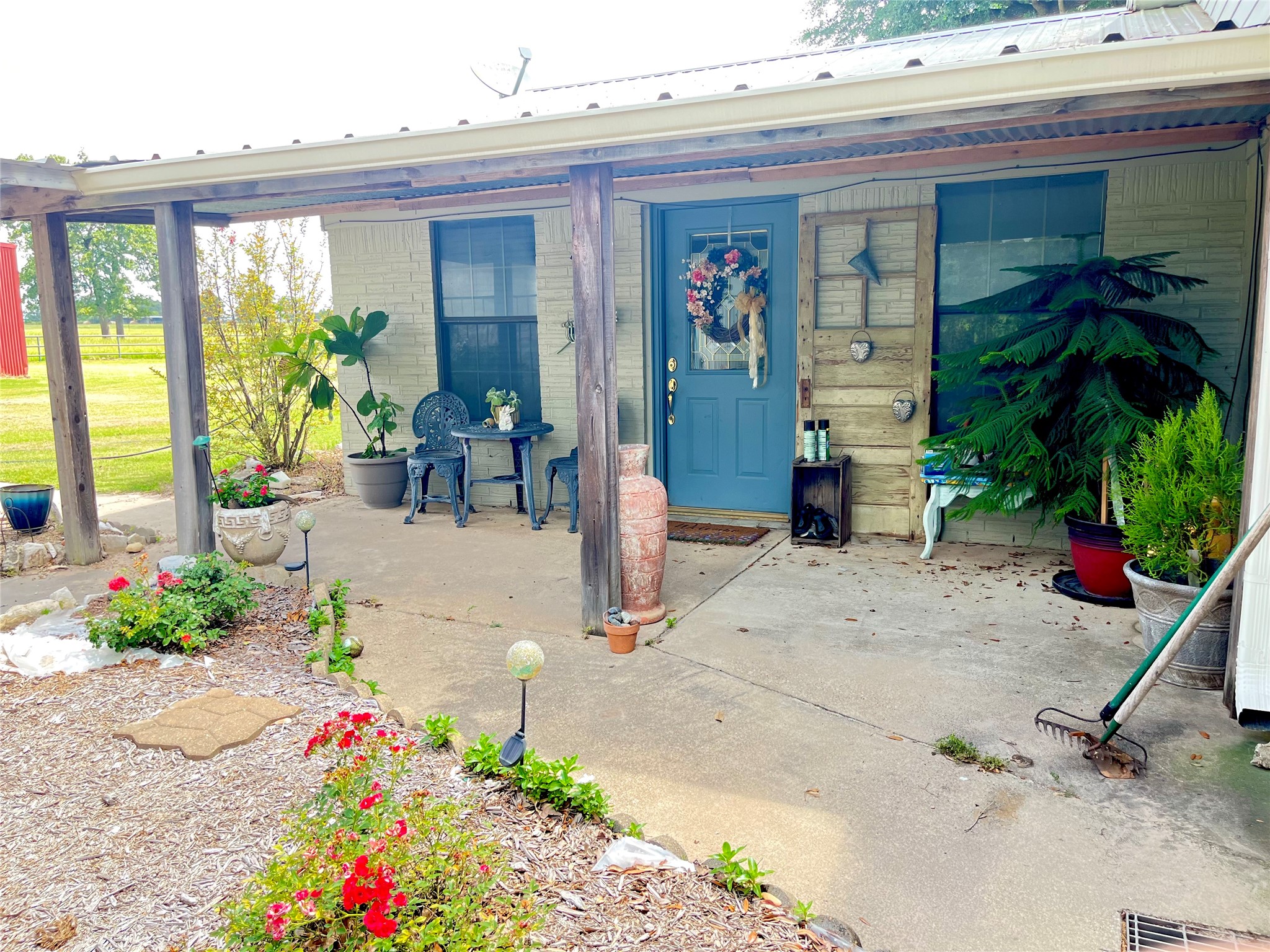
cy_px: 476
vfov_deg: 53.1
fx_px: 954
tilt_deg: -9.6
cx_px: 635
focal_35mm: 26
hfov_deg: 67.3
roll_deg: +0.8
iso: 50
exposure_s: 1/172
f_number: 1.6
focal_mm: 5.1
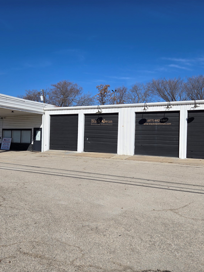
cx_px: 91
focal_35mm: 31
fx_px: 243
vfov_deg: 58.3
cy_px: 137
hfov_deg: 45.4
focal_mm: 5.4
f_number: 1.8
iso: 25
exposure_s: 1/3637
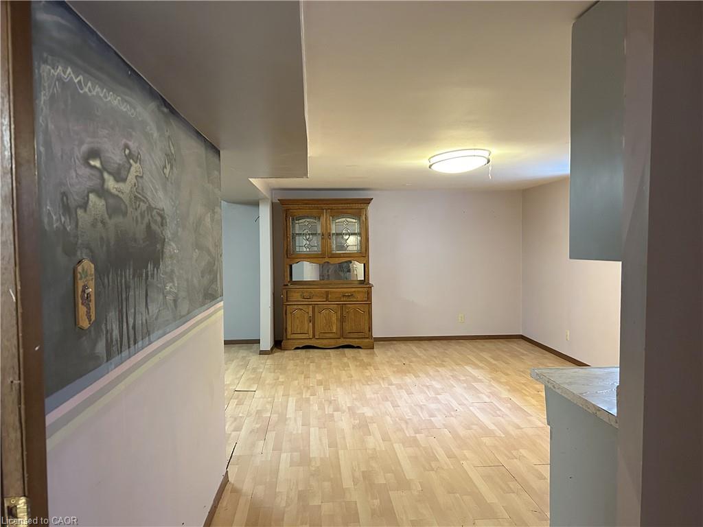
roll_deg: +0.6
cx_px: 352
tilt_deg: -2.5
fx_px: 528
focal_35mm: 26
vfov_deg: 53.1
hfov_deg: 67.3
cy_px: 264
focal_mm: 5.7
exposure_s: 1/40
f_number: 1.5
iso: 400
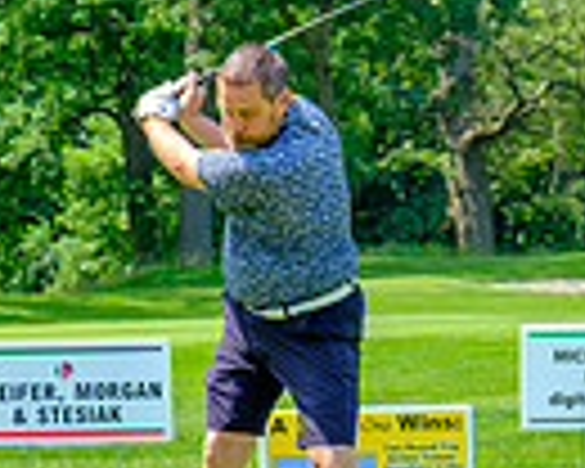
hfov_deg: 8.1
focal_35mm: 237
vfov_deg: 6.5
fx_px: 4103
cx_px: 414
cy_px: 184
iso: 200
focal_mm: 48.4
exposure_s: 1/500
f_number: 5
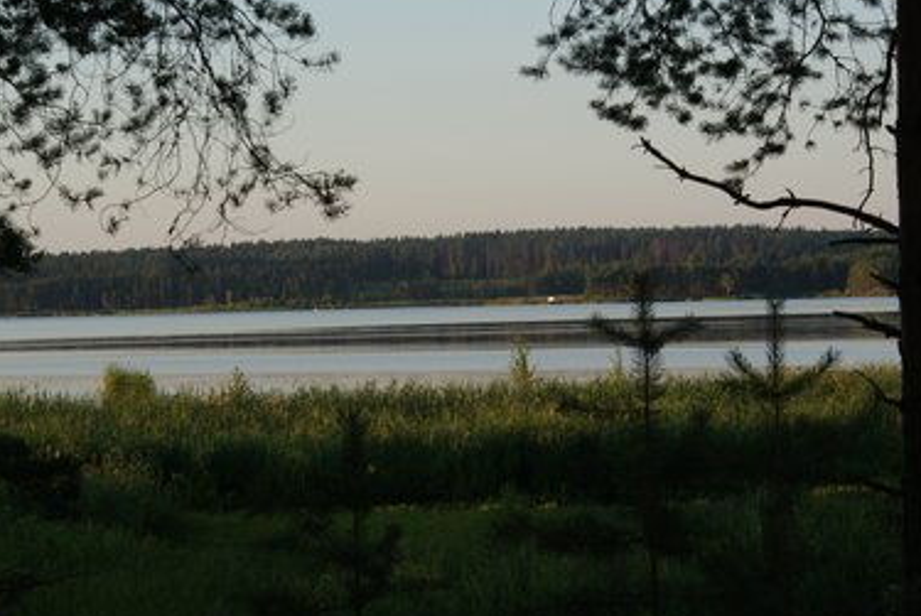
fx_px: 3227
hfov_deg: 16.2
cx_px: 393
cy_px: 293
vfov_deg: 10.9
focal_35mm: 126
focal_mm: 70
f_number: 9
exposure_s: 1/160
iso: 200
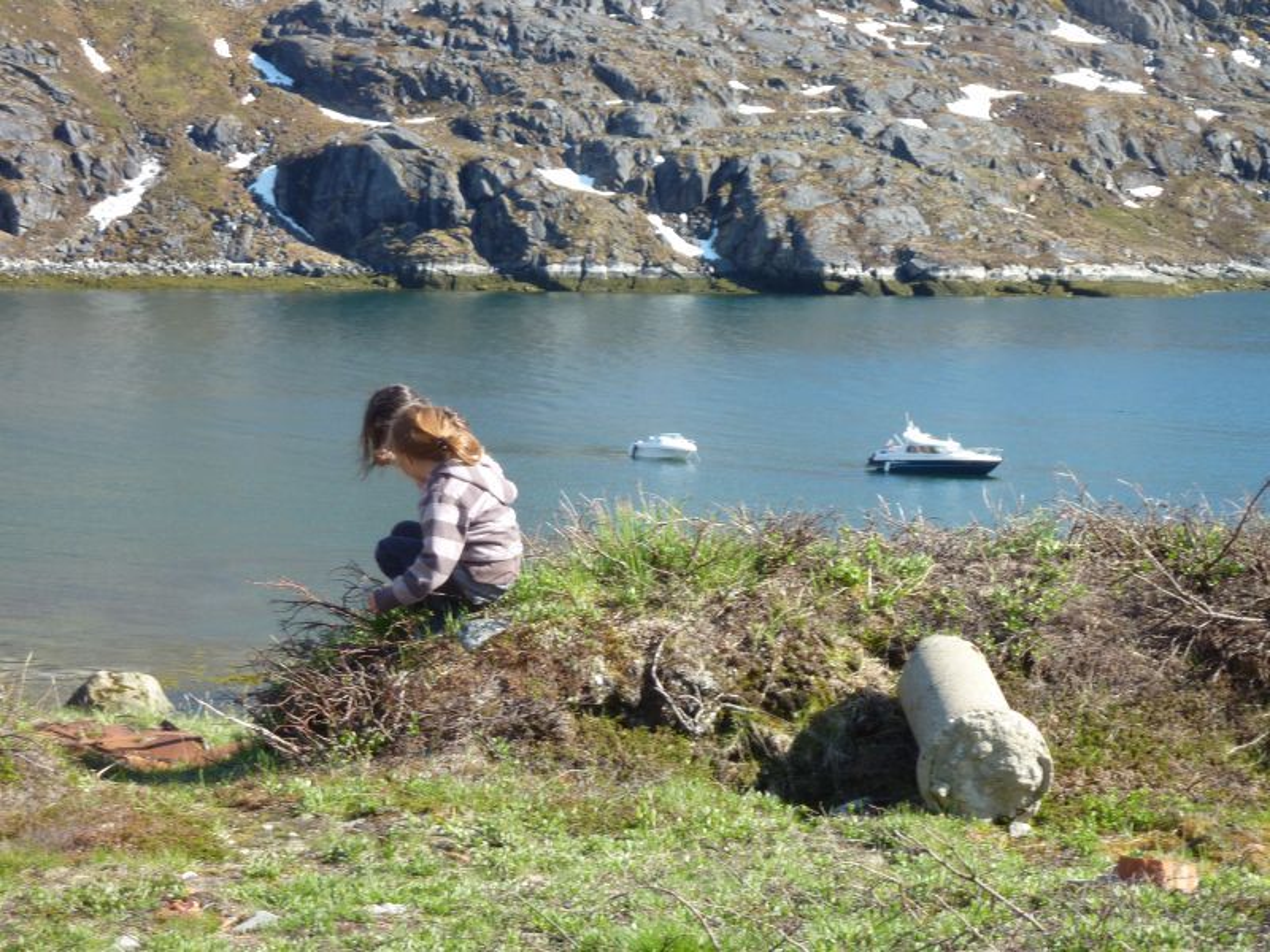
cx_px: 635
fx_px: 3522
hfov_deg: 20.4
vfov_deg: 15.4
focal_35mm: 96
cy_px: 476
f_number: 4.3
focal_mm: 15.8
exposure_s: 1/200
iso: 80
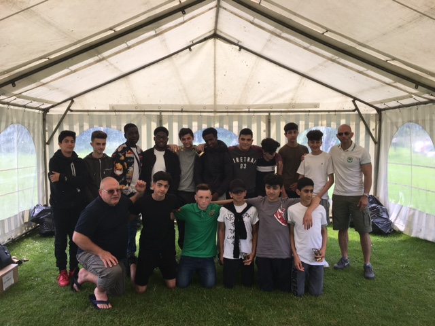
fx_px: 364
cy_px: 163
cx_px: 218
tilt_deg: -4.6
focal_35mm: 29
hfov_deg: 61.7
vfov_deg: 48.2
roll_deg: -1.1
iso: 25
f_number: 2.2
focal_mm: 4.15
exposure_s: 1/246
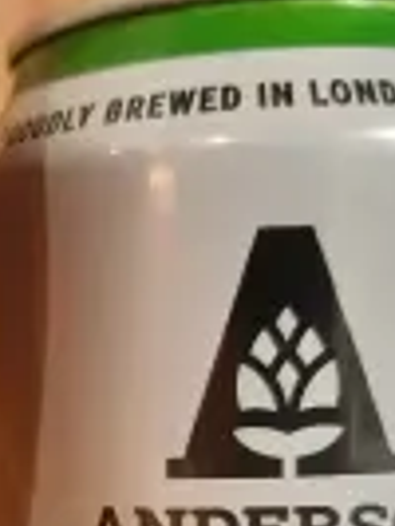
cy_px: 506
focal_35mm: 75
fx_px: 1139
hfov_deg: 19.2
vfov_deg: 24.9
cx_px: 24
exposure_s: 1/40
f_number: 2
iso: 320
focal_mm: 4.6
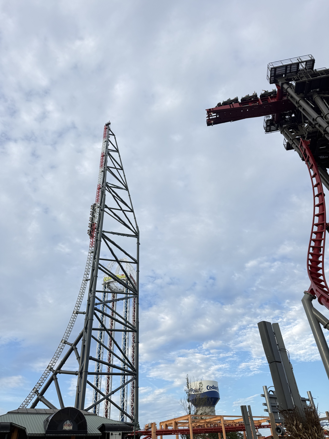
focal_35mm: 24
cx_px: 164
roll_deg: +3.0
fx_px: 304
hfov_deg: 56.8
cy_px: 220
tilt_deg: +38.5
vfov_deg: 71.6
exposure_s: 1/1653
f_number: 1.78
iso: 80
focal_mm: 6.76
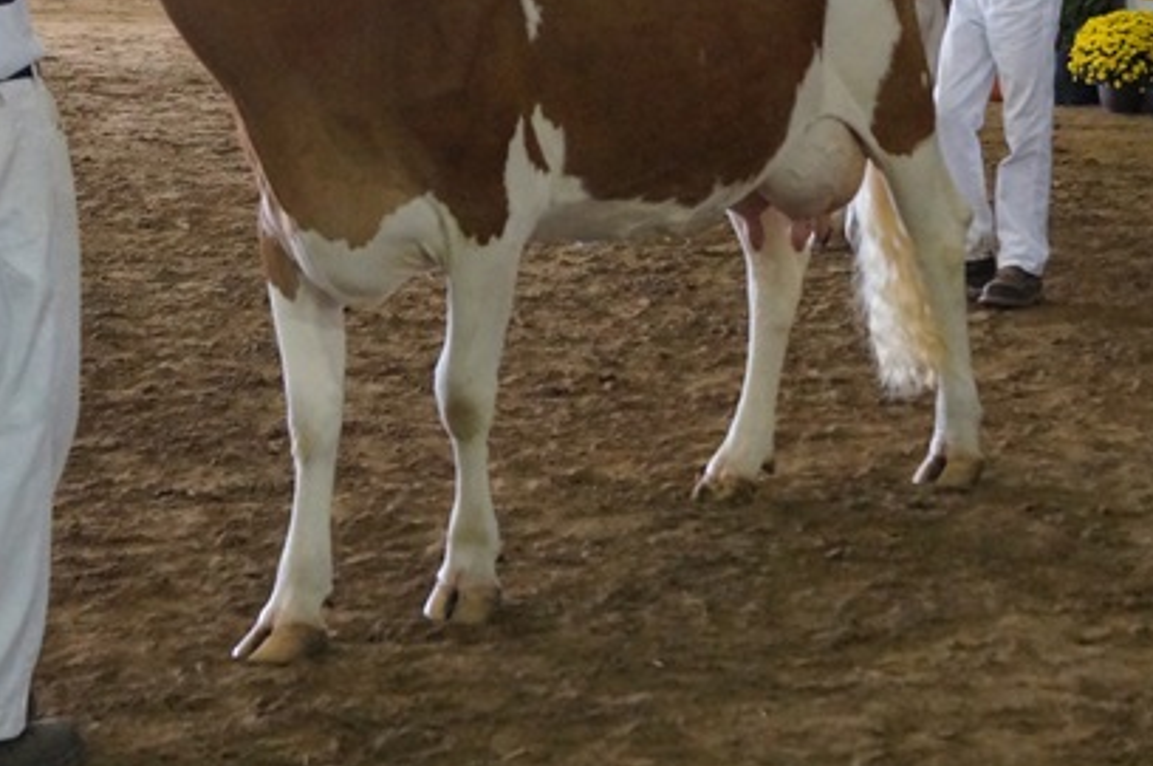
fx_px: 3135
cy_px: 114
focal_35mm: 98
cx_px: 495
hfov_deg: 20.8
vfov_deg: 13.8
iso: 2500
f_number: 4.5
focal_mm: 26
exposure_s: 1/160
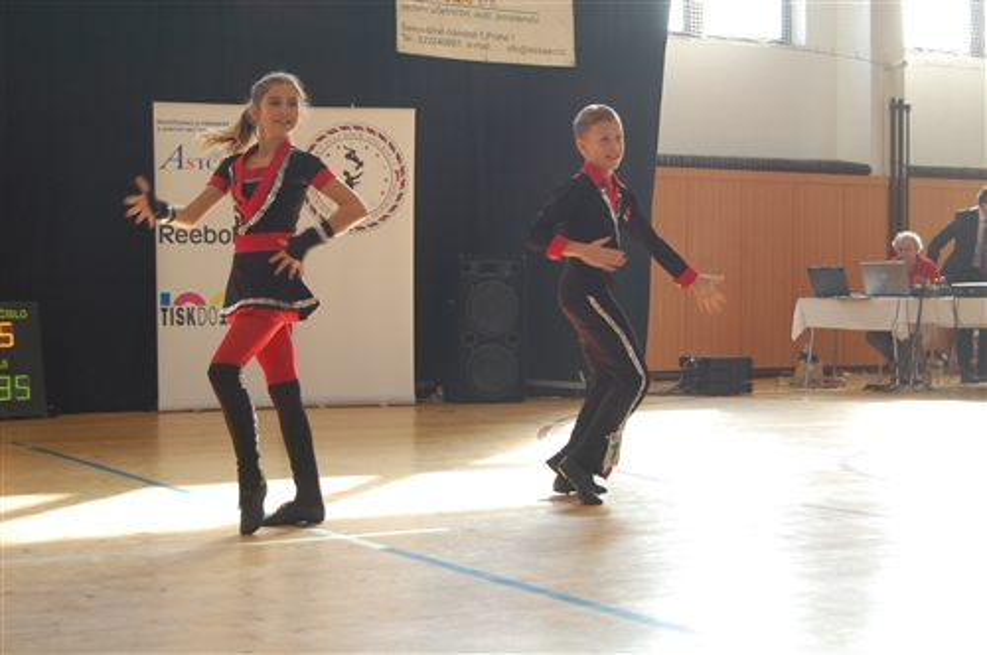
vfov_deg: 21.5
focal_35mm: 63
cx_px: 494
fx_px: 1725
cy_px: 328
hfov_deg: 31.9
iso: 400
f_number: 5.3
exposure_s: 1/100
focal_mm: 42
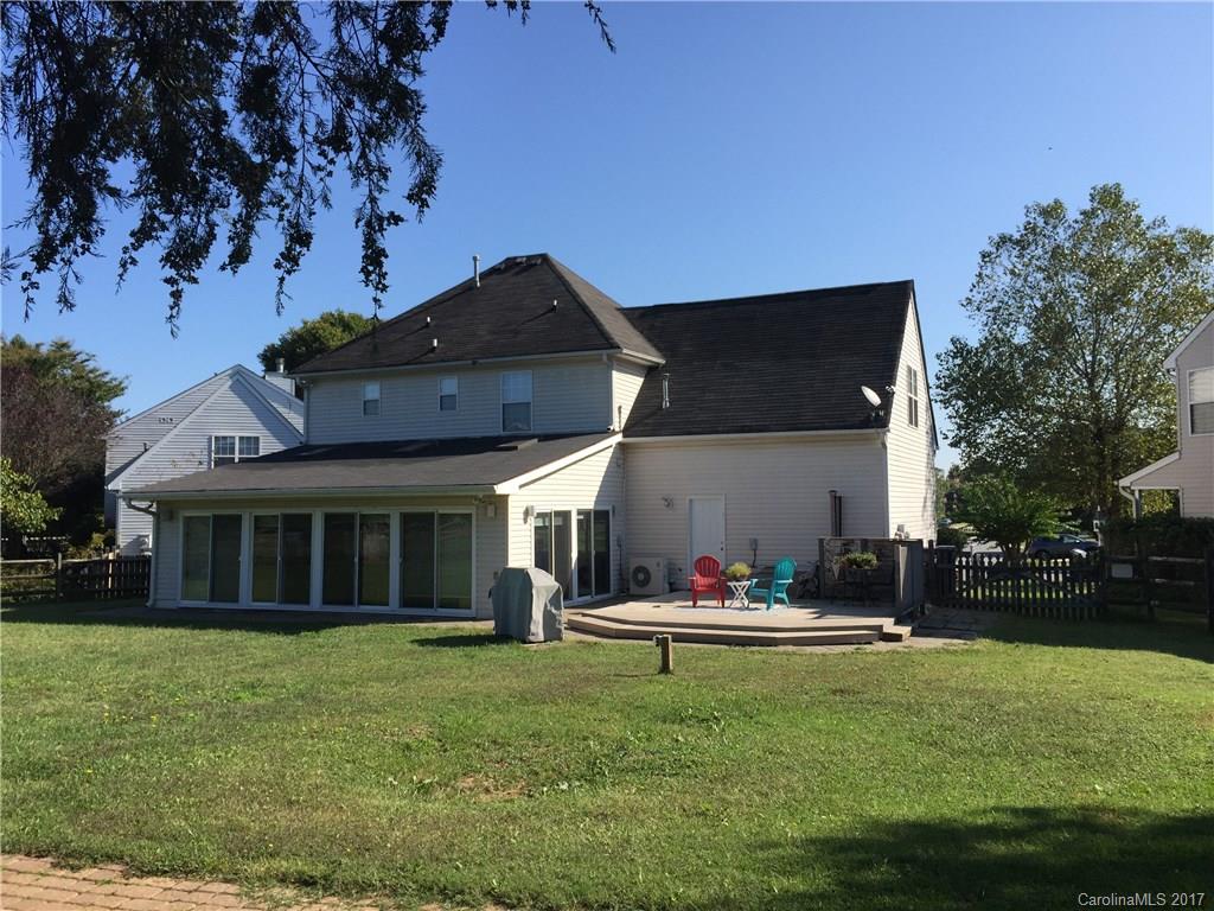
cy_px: 456
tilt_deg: +0.5
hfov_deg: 61.7
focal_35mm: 29
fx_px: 1017
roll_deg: +0.0
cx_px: 607
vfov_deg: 48.2
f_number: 2.2
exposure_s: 1/1721
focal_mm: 4.15
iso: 32
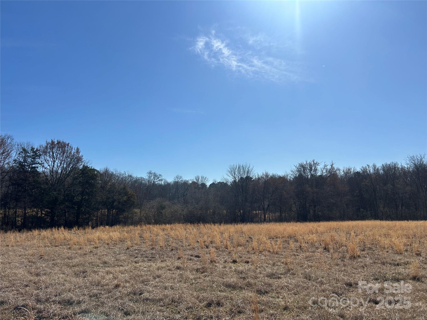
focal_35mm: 26
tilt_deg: +8.5
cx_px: 214
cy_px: 160
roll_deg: +1.3
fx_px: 321
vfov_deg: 53.1
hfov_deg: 67.3
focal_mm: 5.7
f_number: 1.5
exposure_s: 1/8696
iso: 50
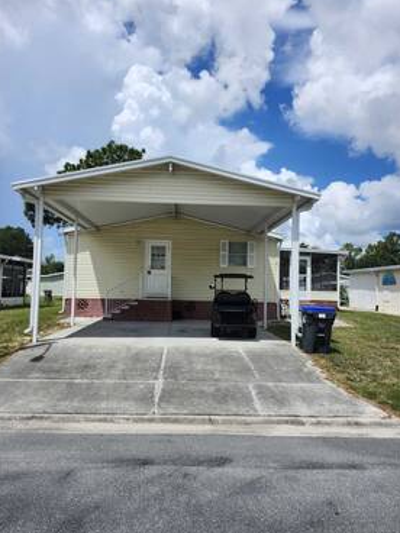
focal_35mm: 24
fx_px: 370
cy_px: 265
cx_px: 196
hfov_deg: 56.8
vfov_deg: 71.6
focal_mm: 5.54
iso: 25
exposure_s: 1/3255
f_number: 1.8
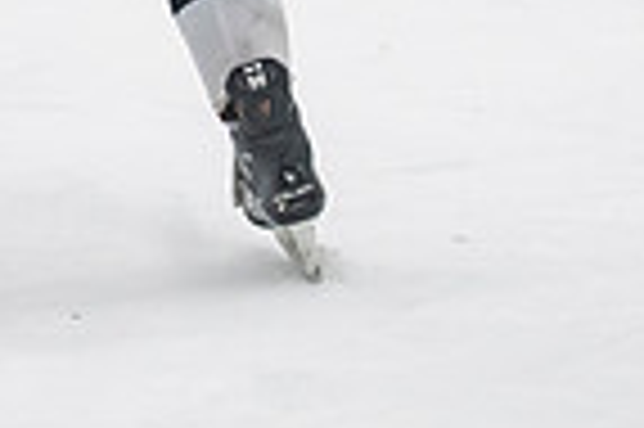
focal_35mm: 476
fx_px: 8505
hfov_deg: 4.3
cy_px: -412
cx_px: -113
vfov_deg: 2.9
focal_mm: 90
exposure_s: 1/640
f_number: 3.2
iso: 2000
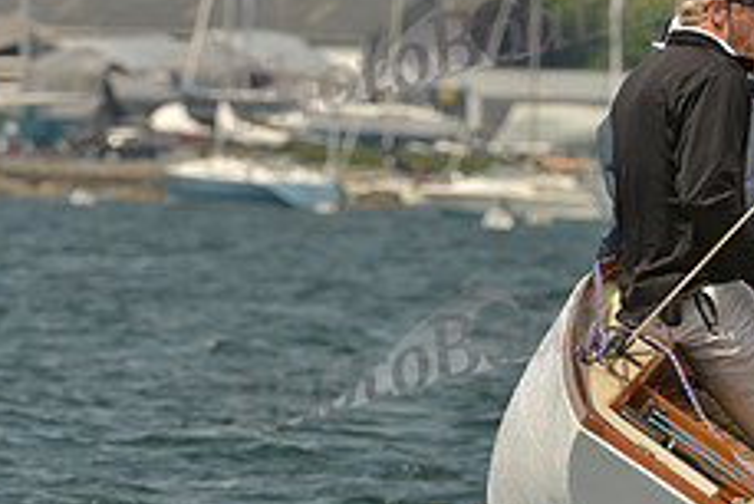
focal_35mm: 784
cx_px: 859
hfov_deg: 2.6
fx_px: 16430
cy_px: 479
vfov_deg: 1.8
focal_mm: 310
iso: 280
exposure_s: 1/1000
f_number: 10
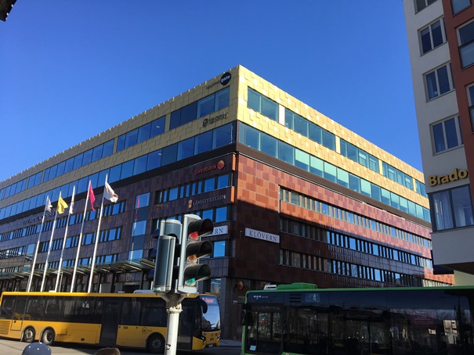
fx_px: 397
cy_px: 178
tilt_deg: +21.7
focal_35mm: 29
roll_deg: -2.5
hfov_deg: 61.6
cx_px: 237
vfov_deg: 48.2
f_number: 2.2
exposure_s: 1/845
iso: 25
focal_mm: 4.15
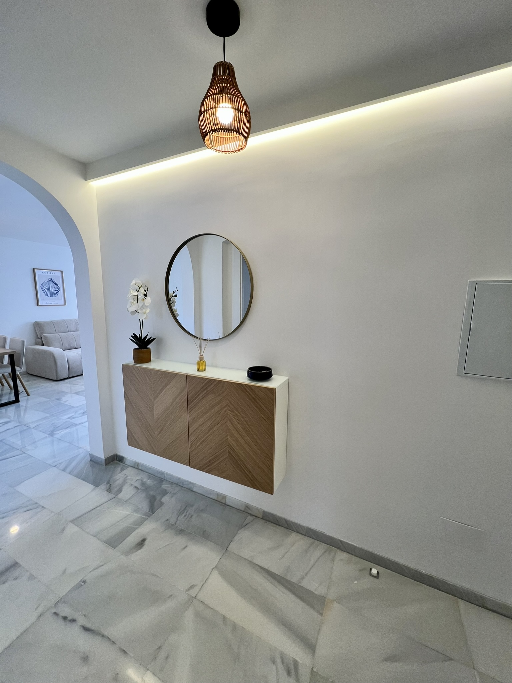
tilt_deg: -7.9
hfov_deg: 89.9
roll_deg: -0.5
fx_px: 256
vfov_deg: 106.2
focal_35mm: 13
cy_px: 342
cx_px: 256
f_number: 1.8
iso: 80
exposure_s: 1/100
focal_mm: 1.57
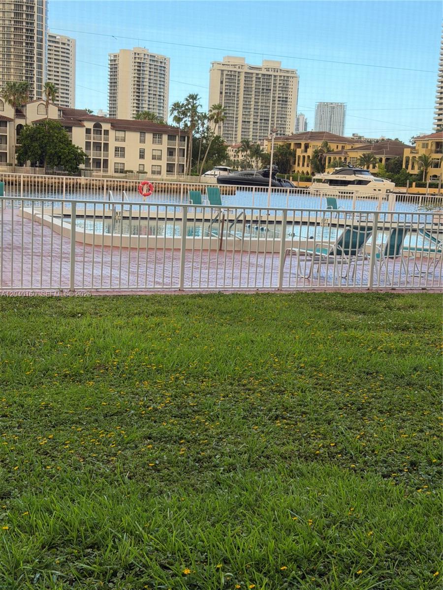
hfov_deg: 30.3
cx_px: 222
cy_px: 295
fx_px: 819
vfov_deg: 39.7
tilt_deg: -8.4
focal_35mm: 48
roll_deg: -3.1
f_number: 1.78
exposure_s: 1/663
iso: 100
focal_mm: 6.76
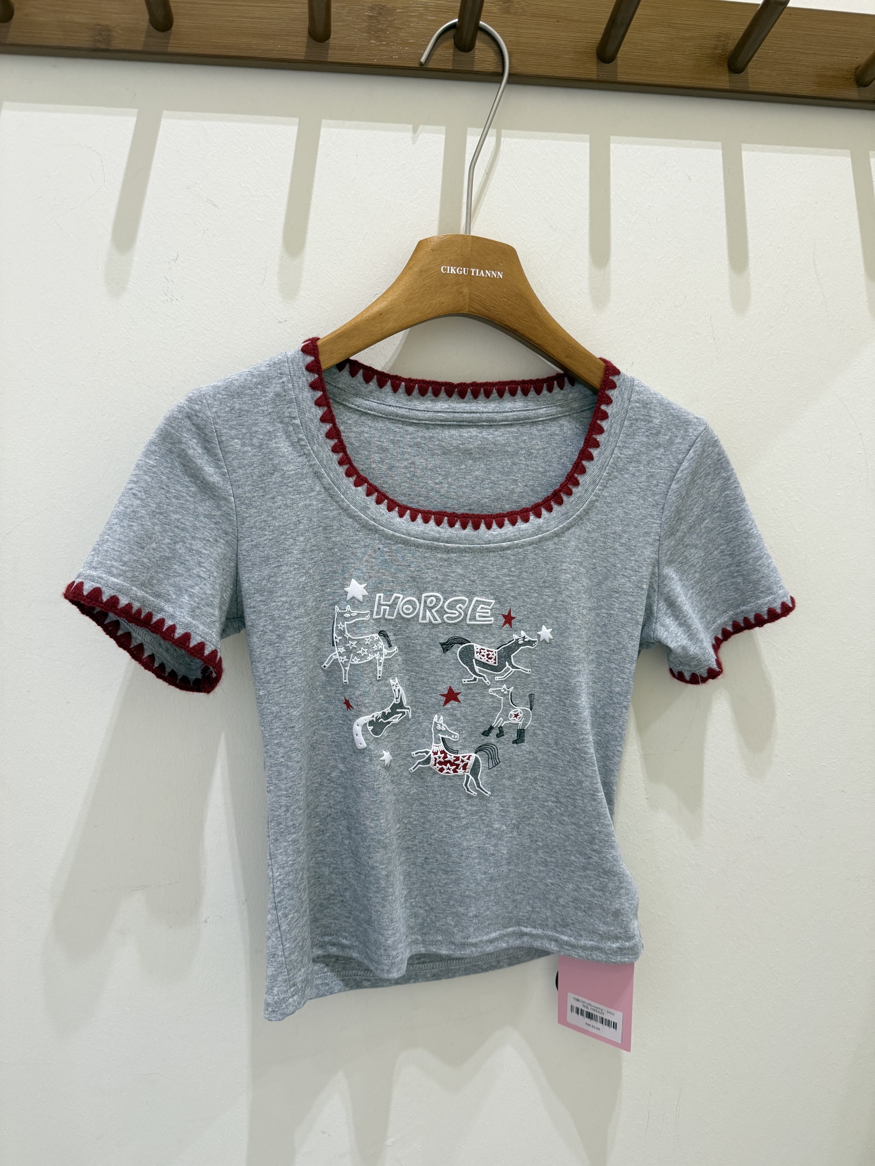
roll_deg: -0.5
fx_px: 809
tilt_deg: -10.9
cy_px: 583
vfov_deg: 71.6
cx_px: 438
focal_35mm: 24
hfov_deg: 56.8
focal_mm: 6.76
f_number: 1.78
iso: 200
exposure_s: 1/100
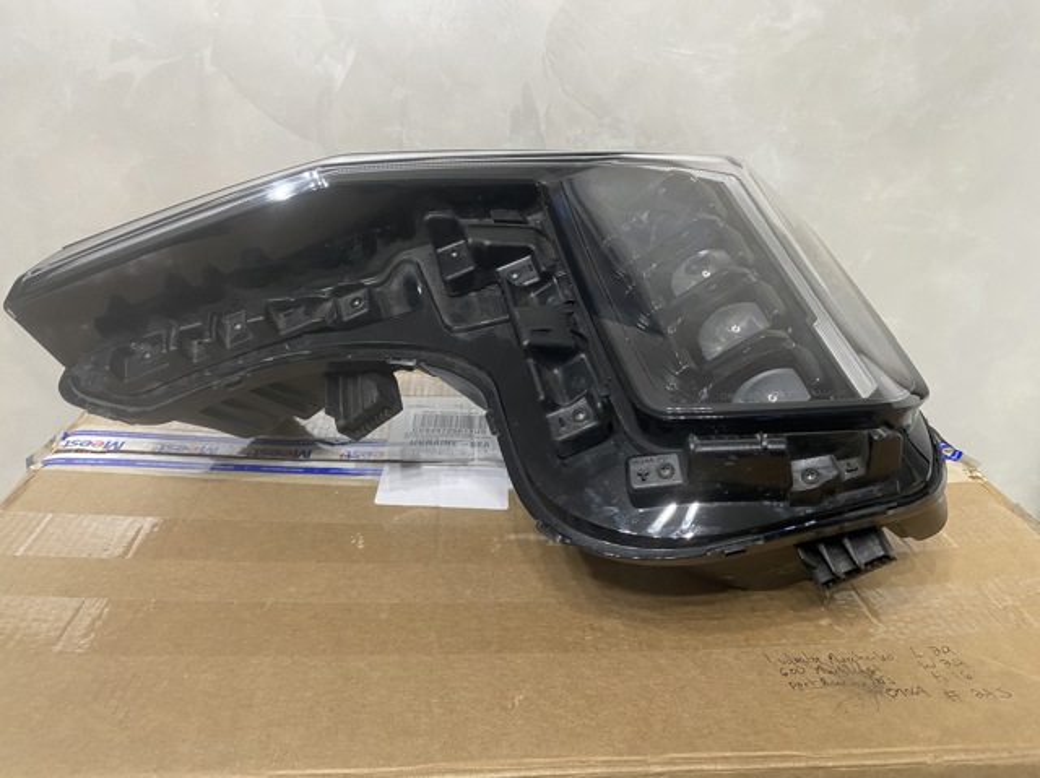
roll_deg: -1.9
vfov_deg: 53.0
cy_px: 389
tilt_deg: -24.9
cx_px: 520
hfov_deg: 67.3
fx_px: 781
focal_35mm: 26
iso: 320
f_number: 1.8
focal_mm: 4.25
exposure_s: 1/60
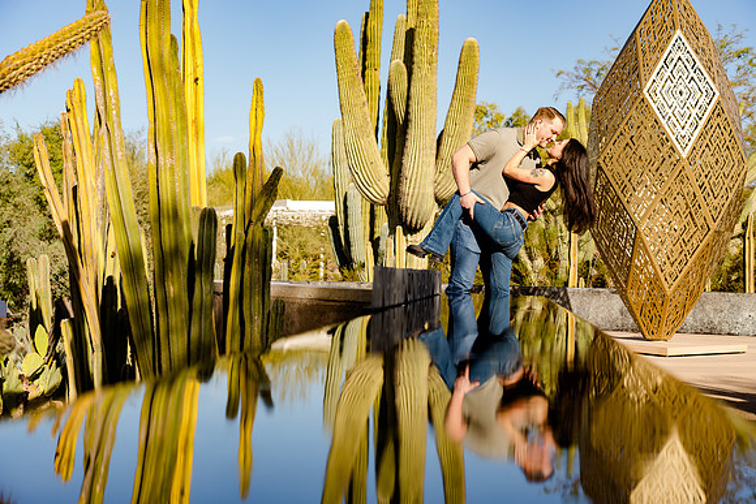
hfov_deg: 35.6
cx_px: 378
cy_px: 252
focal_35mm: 56
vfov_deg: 24.2
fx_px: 1176
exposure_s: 1/320
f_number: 4
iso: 50
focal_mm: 56
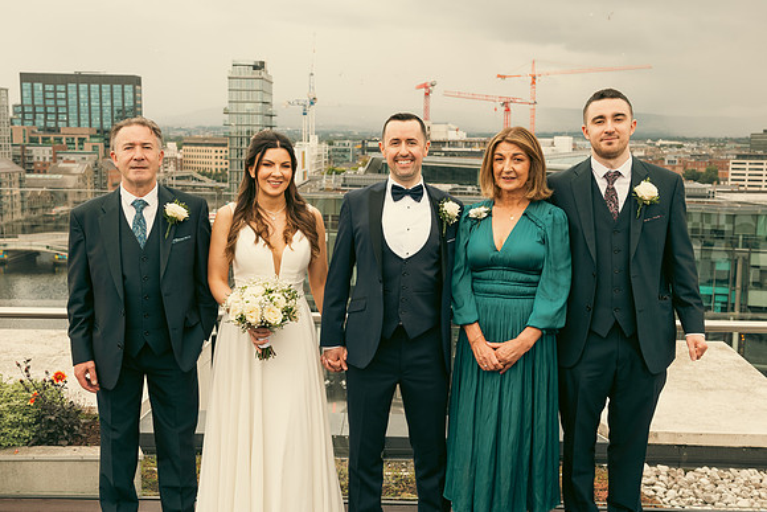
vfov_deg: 31.9
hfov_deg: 46.4
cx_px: 384
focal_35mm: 42
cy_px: 256
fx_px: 895
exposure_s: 1/250
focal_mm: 42
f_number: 6.3
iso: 320
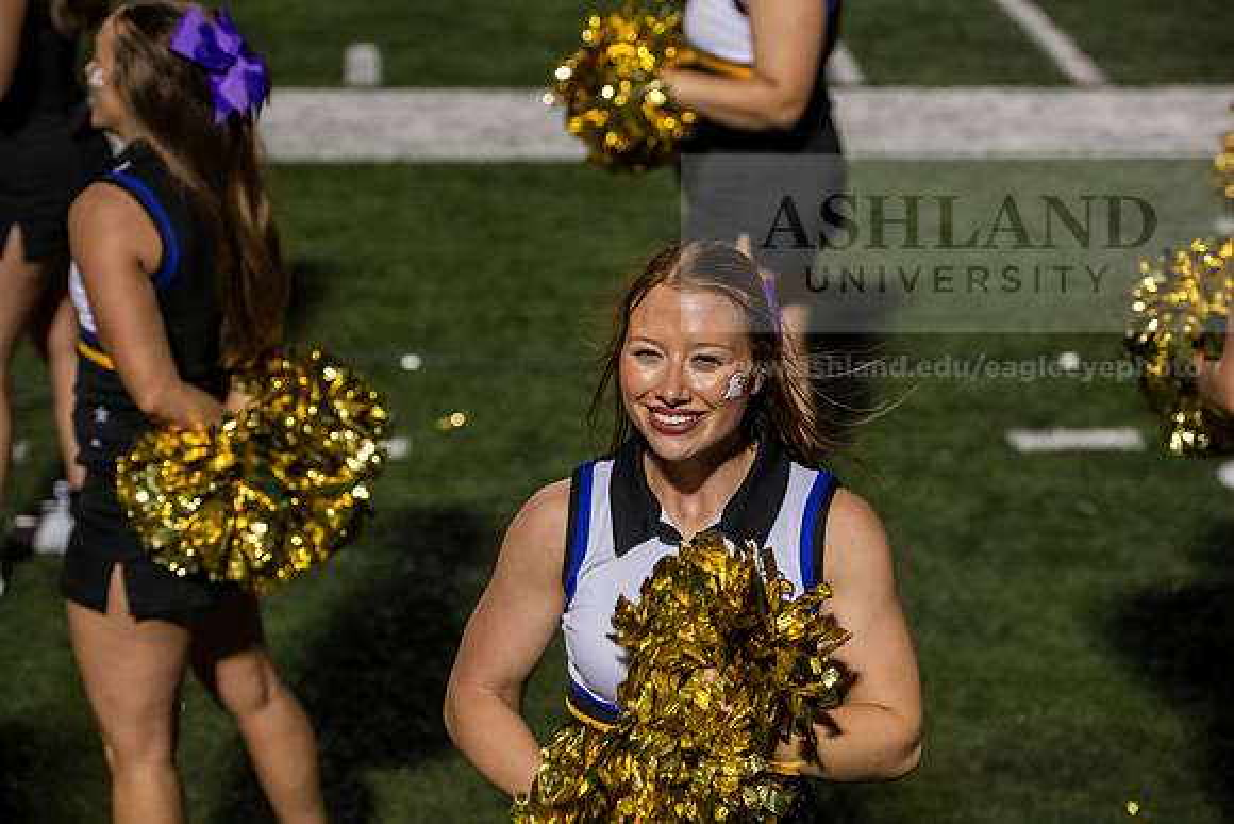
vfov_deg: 16.1
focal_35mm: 85
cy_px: 412
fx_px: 2914
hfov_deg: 23.9
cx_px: 617
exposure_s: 1/640
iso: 4000
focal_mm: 85
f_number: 3.5
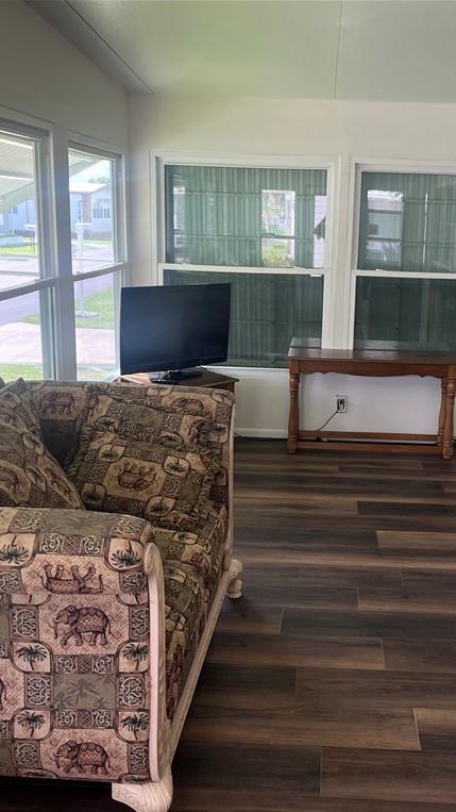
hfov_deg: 31.0
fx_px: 817
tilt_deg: -12.4
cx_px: 298
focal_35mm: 38
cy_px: 408
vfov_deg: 52.8
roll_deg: -1.0
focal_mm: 5.1
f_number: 1.6
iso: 64
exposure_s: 1/123
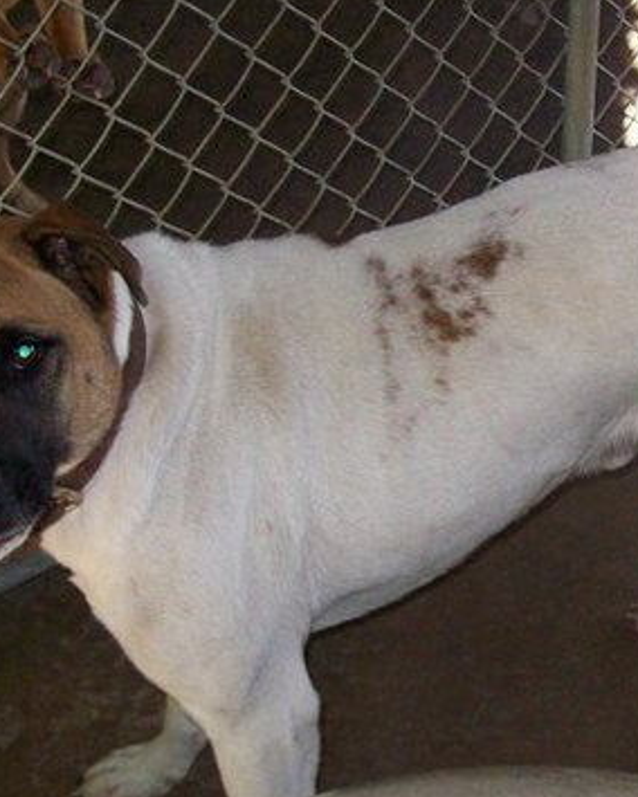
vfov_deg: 25.0
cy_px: 297
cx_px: 634
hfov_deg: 19.6
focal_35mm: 76
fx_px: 1794
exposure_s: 1/64
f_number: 2.7
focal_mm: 6
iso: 200
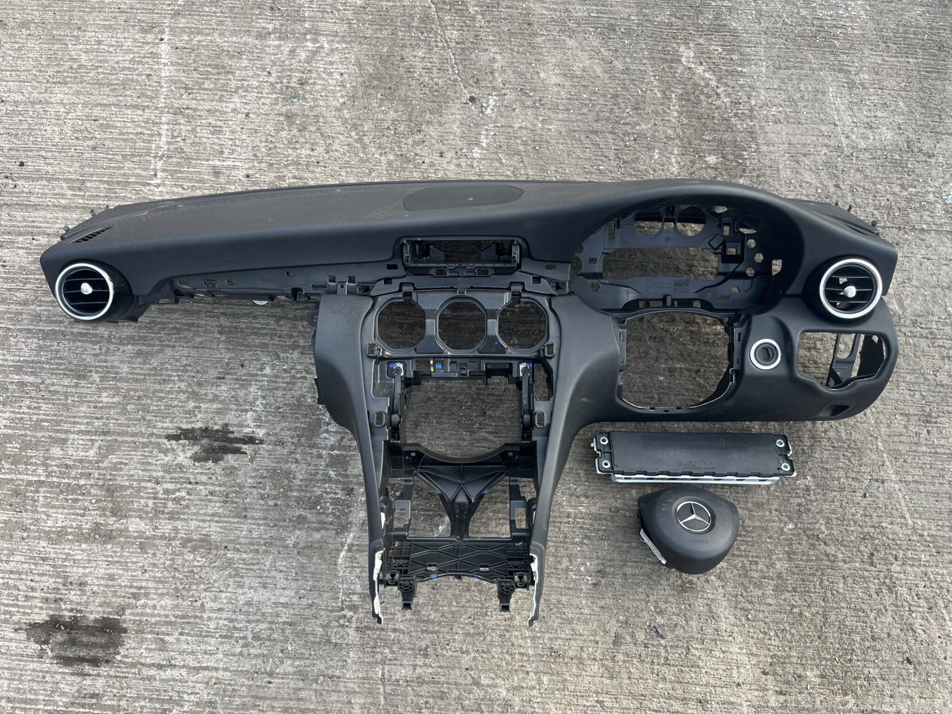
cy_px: 357
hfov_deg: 67.3
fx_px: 715
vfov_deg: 53.1
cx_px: 476
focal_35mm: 26
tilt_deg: -75.0
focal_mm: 5.1
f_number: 1.6
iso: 50
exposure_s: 1/452
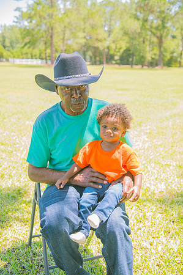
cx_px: 92
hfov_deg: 29.2
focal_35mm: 46
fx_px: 352
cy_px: 138
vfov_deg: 42.8
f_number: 4
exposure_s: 1/100
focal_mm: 46
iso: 100
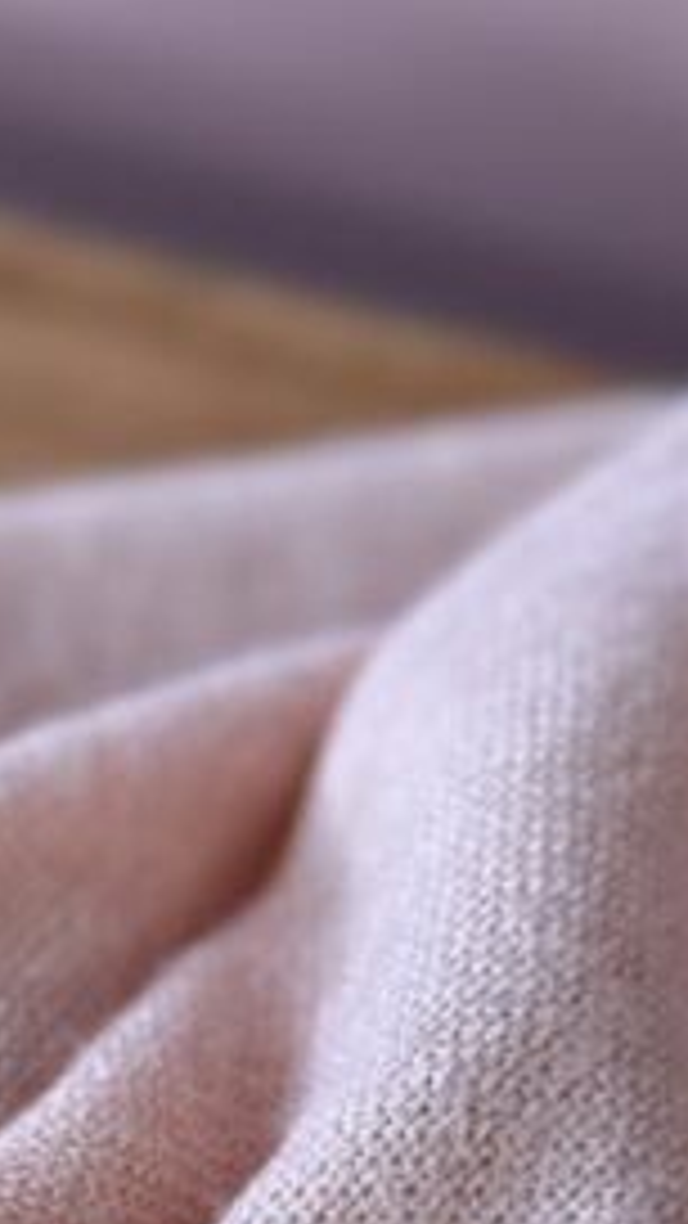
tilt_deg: -52.8
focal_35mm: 77
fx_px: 2497
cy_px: 1422
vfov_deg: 25.1
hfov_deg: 15.2
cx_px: -108
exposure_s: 1/121
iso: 200
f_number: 1.78
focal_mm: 6.76
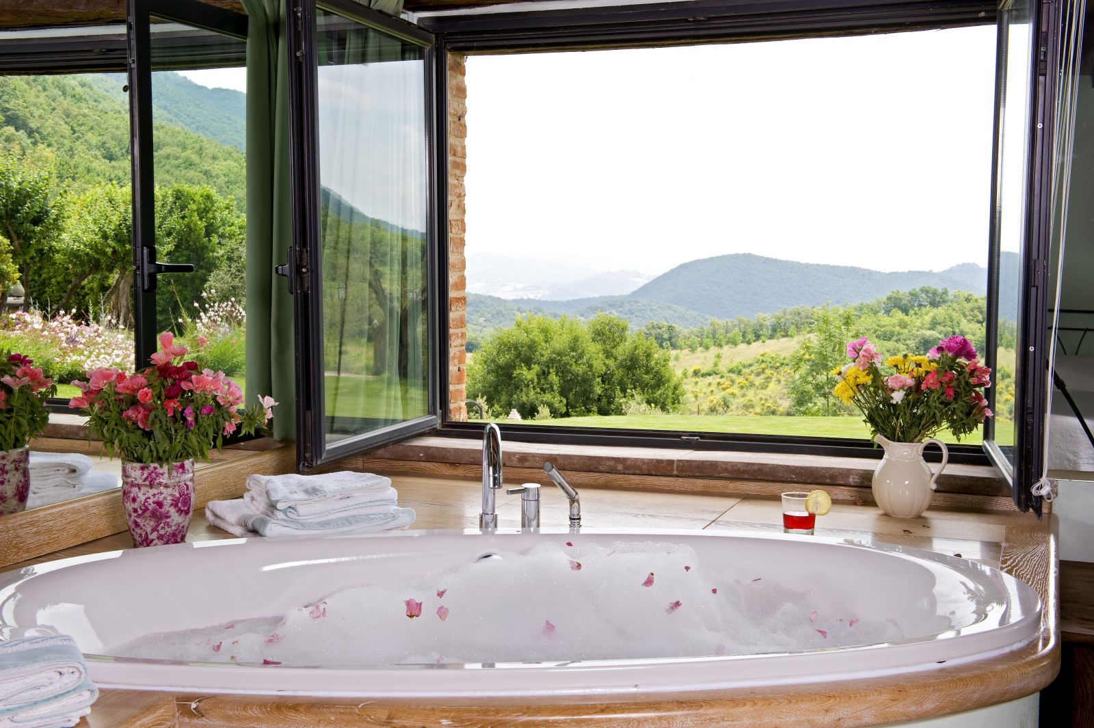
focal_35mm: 44
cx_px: 547
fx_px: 1336
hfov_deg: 44.5
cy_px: 364
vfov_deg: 30.5
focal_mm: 44
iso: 200
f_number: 16
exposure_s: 1/50
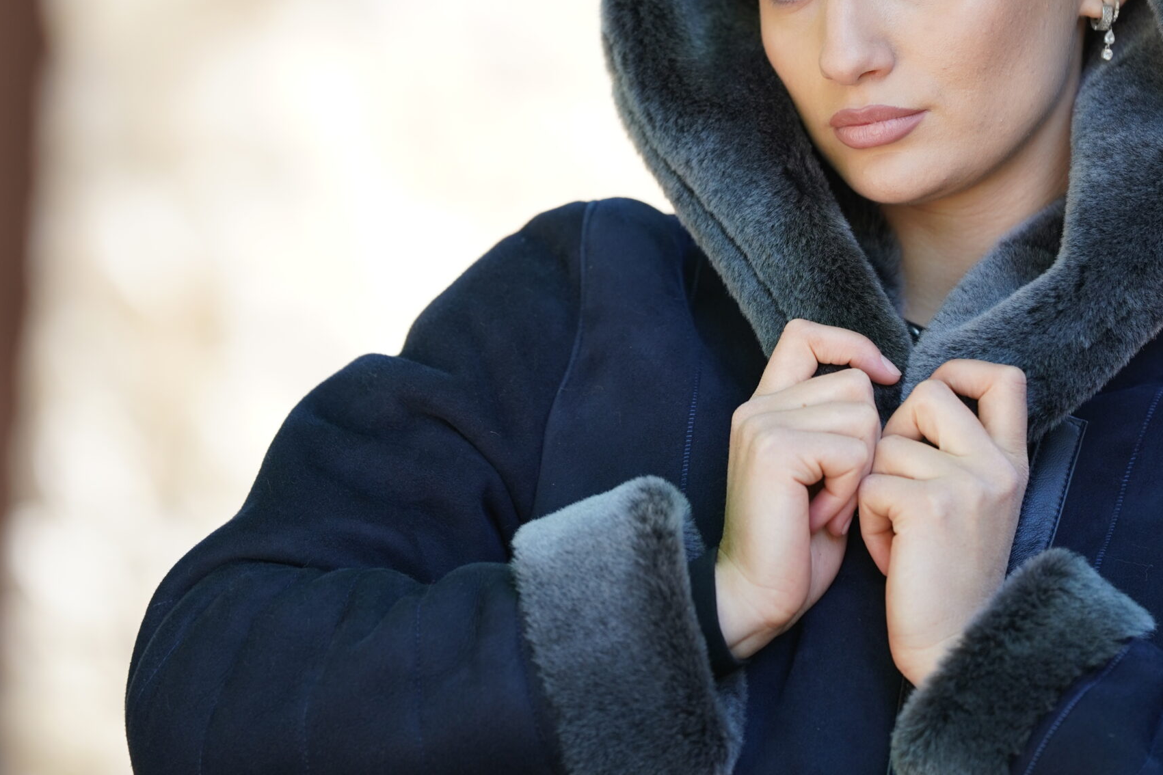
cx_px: 582
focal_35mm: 301
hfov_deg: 6.8
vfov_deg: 4.6
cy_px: 108
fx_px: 9723
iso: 320
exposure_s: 1/320
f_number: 2.8
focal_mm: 200
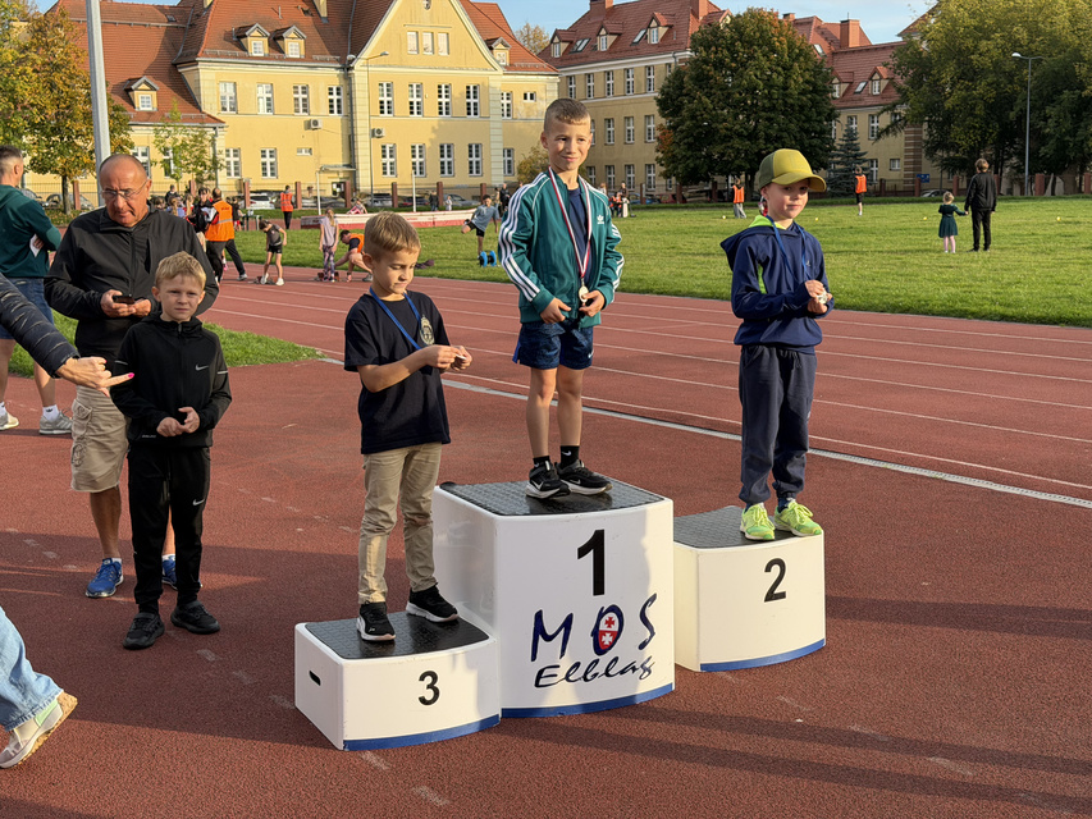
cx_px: 546
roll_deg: +1.3
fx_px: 1514
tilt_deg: -8.0
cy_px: 410
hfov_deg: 39.7
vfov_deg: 30.3
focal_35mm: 48
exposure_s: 1/1100
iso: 64
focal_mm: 6.76
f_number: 1.78
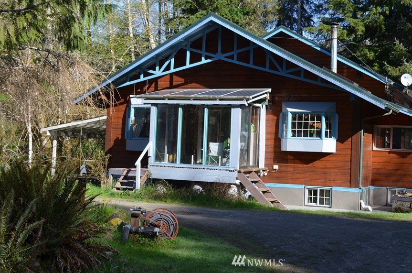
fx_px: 605
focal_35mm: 53
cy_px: 106
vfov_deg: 25.3
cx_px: 259
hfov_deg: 37.4
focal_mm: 28
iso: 200
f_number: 8
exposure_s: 1/250
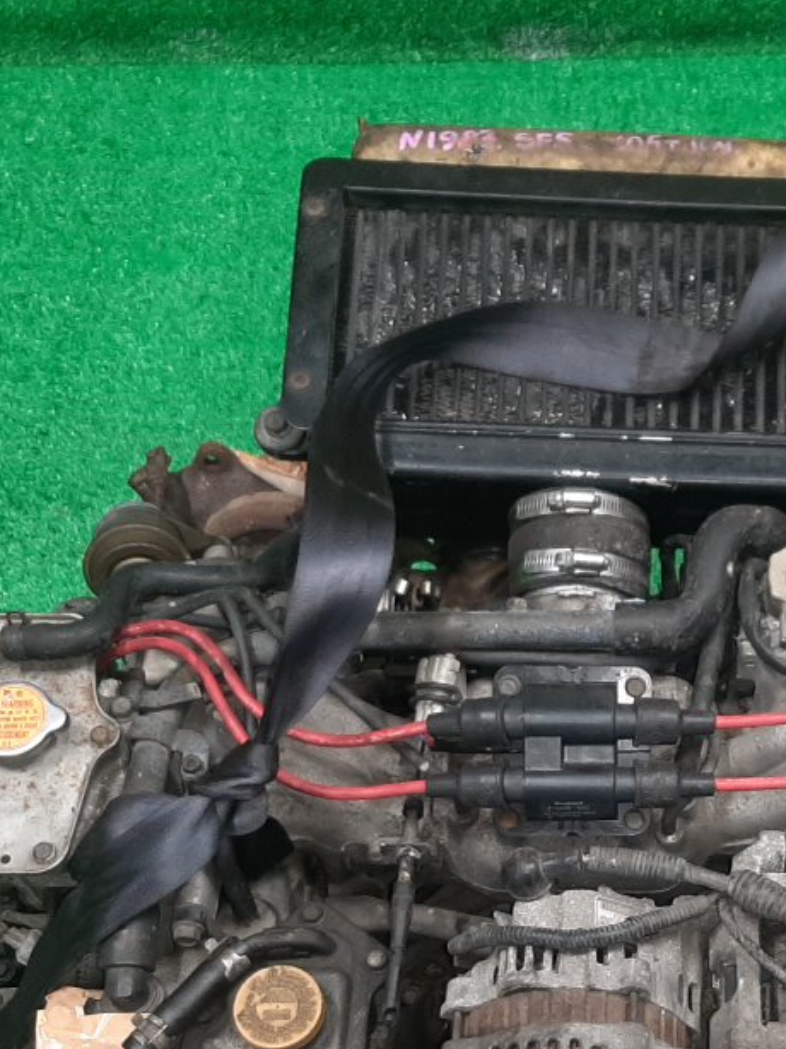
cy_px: 849
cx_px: 642
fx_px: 1848
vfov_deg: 30.9
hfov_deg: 23.6
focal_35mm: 61
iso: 159
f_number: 1.7
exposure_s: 1/50
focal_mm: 3.93
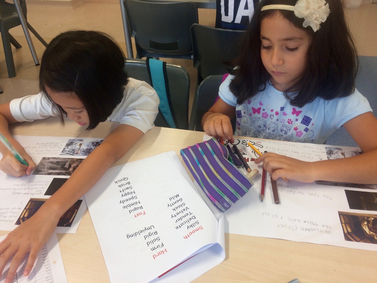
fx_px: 316
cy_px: 142
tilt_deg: -39.3
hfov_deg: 61.7
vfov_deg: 48.2
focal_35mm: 29
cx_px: 188
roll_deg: +2.4
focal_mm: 4.15
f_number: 2.2
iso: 50
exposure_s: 1/50
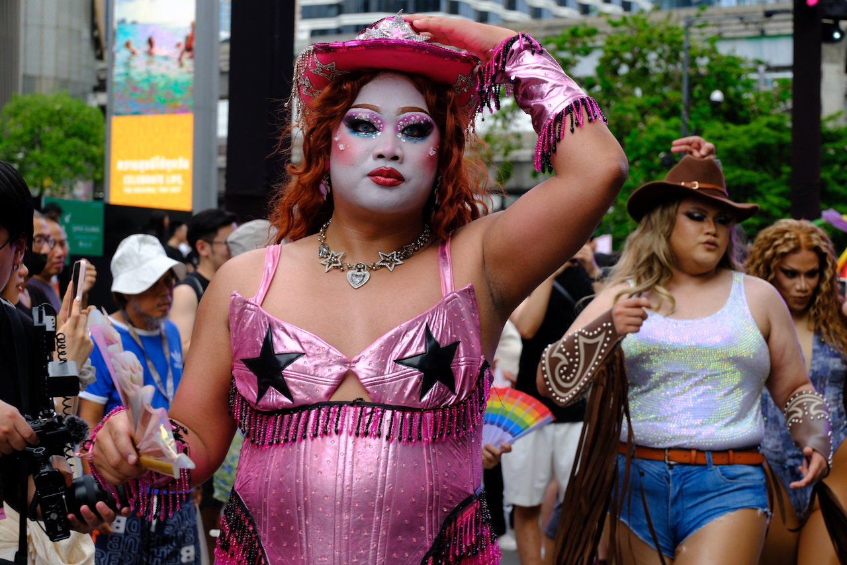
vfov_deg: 18.2
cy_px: 282
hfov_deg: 27.0
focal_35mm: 75
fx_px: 1765
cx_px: 424
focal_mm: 50
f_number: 5
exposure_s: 1/500
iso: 400
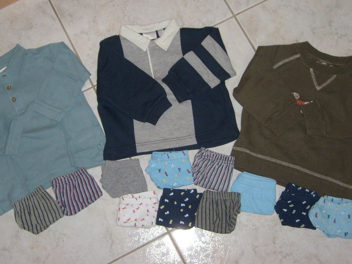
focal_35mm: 50
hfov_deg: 38.2
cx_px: 164
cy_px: 126
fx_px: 508
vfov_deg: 29.1
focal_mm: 7.2
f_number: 3
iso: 100
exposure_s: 1/45
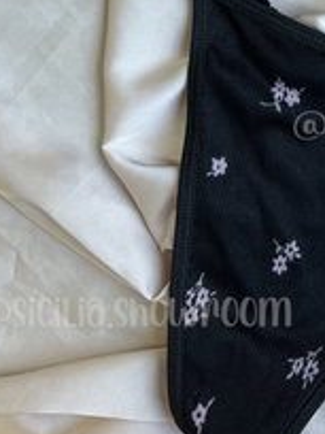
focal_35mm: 68
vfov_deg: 26.0
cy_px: -65
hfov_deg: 20.1
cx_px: 399
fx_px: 851
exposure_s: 1/121
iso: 125
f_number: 1.6
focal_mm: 5.1
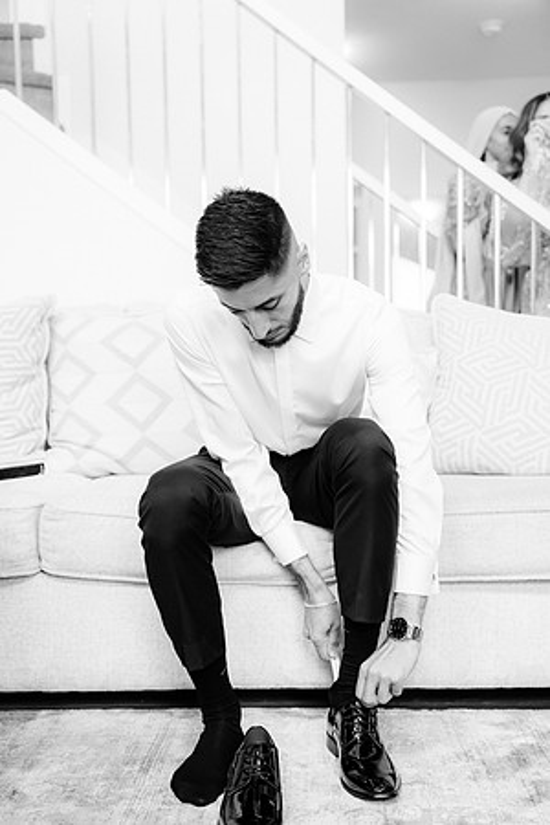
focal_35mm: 43
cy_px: 412
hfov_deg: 31.2
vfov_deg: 45.4
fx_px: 985
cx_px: 275
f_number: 2.8
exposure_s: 1/160
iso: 500
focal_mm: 43
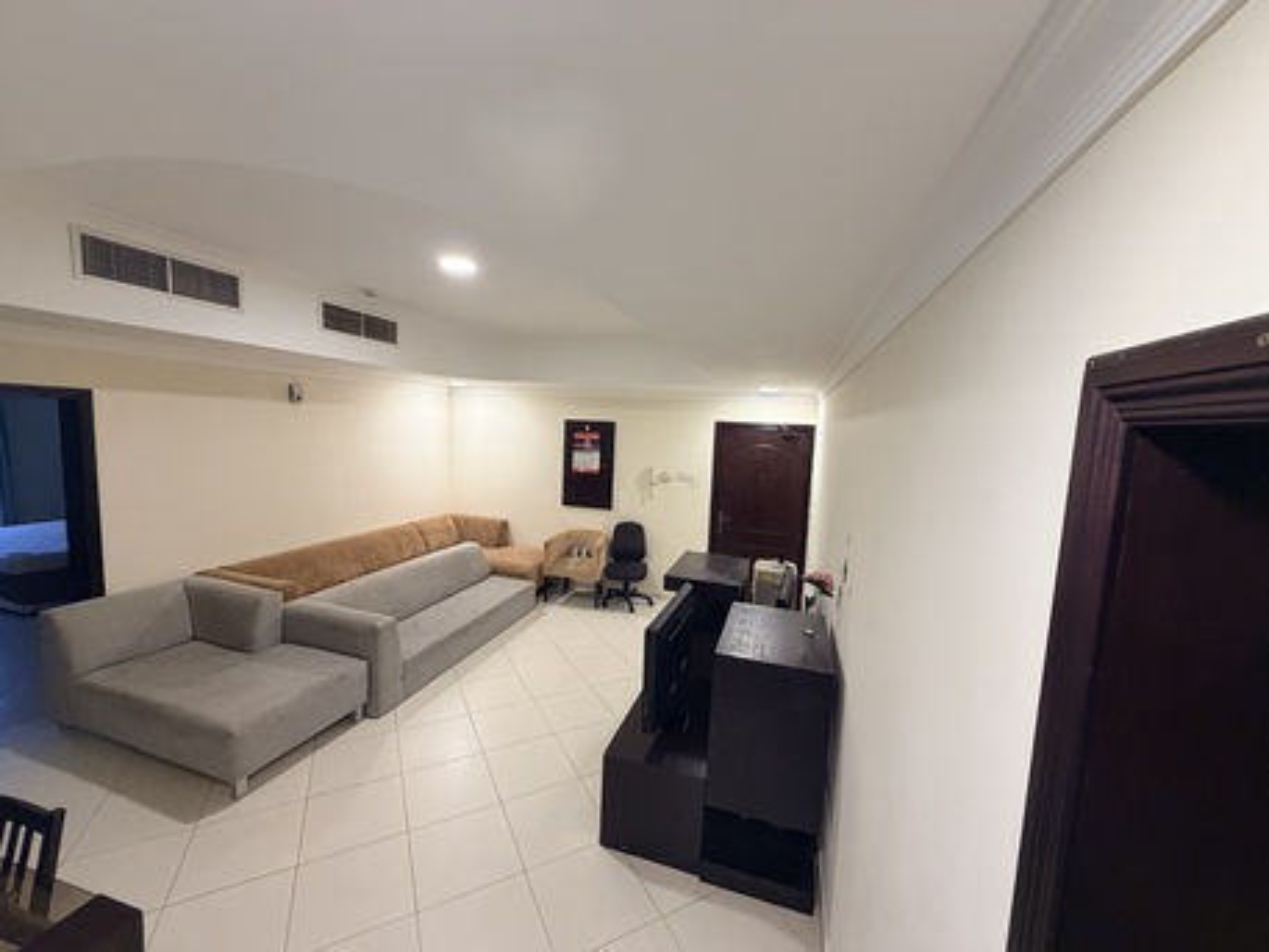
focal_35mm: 14
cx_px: 634
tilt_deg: -4.9
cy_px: 476
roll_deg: -2.8
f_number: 2.2
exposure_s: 1/50
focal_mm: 2.22
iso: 320
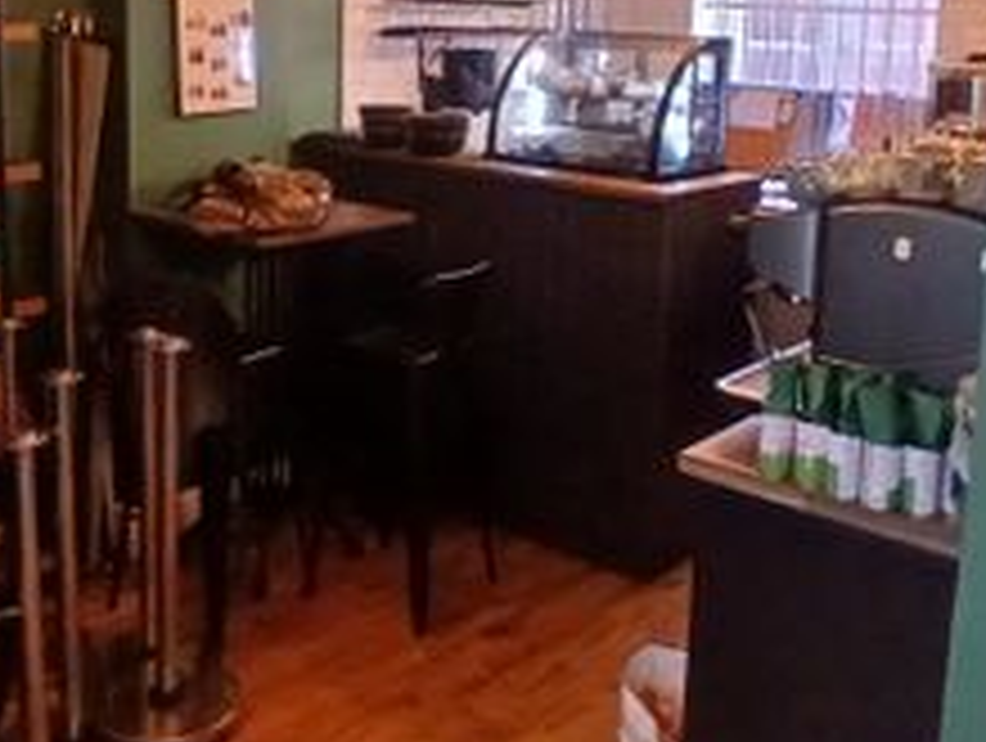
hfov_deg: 58.3
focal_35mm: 31
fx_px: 884
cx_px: 473
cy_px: 180
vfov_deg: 44.0
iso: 320
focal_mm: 1.4
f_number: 2.2
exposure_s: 1/33
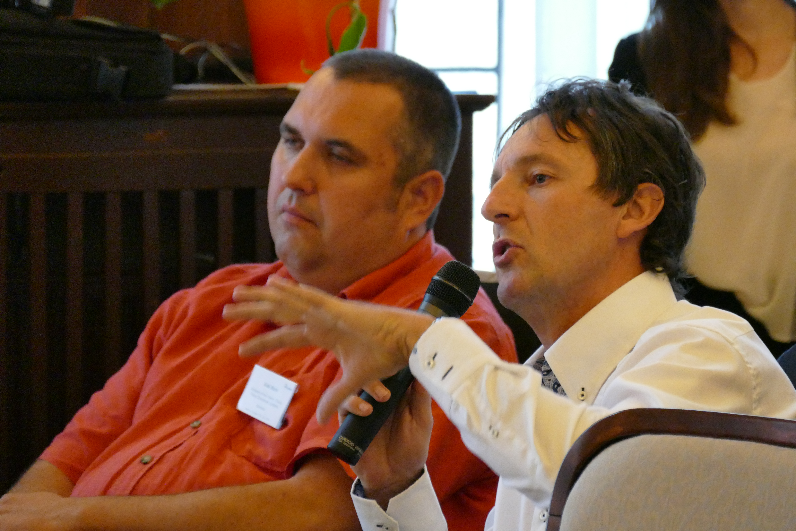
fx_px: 6500
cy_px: 266
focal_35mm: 294
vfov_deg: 4.7
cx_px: 398
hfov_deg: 7.0
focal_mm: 107.42
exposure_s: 1/100
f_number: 4
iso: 3200
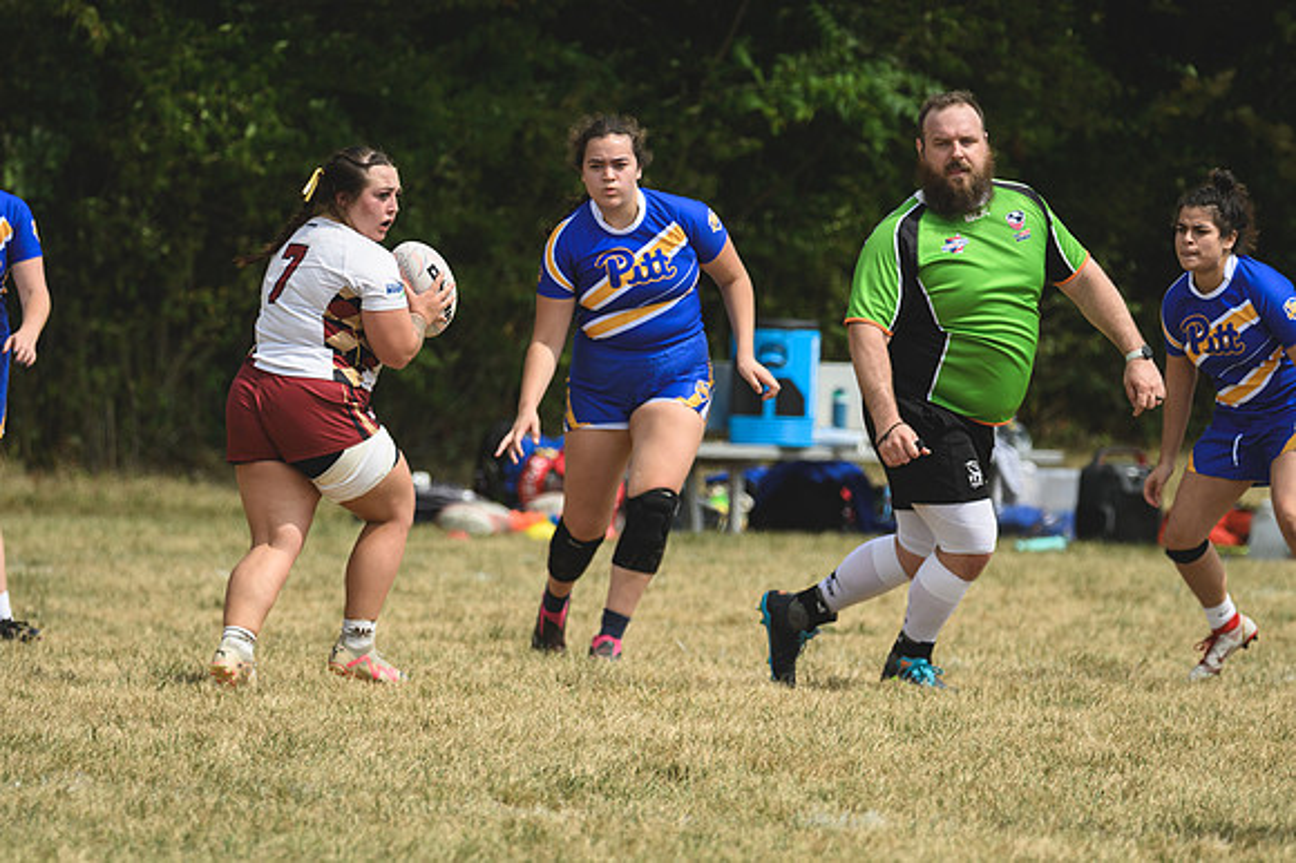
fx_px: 20508
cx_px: 648
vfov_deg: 2.4
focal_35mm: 570
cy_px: 432
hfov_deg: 3.6
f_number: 6
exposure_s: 1/1000
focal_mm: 380
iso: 160
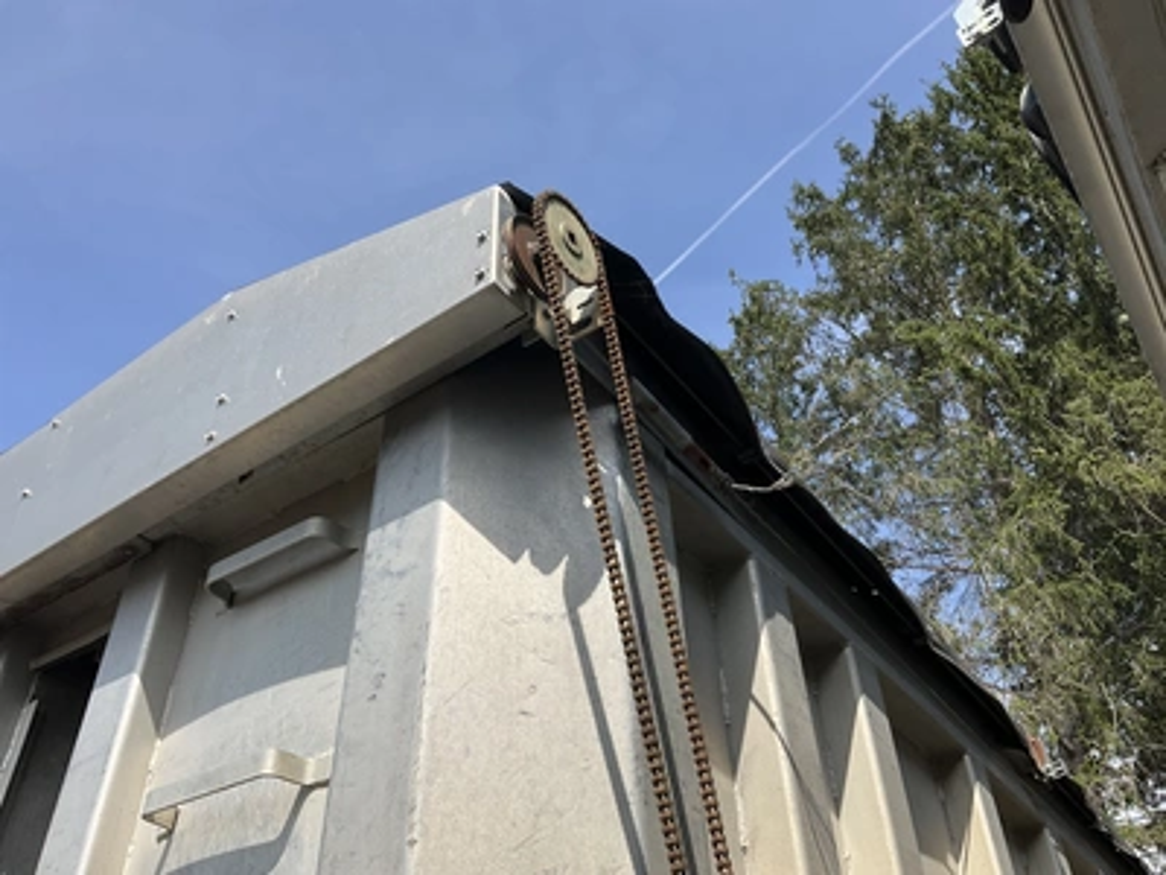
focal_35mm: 29
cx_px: 583
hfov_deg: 61.7
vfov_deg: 48.2
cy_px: 438
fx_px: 977
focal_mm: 3
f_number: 1.8
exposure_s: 1/1626
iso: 25
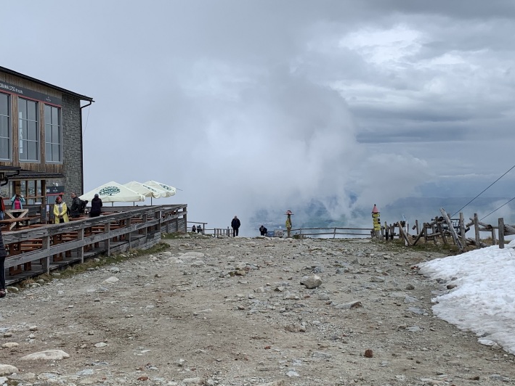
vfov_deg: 32.8
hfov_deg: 42.9
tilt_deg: +3.6
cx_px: 248
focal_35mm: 44
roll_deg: +1.1
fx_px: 655
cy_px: 164
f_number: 1.8
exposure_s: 1/3185
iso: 25
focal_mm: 4.25
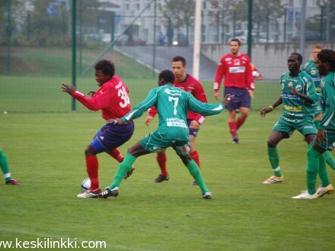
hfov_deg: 6.5
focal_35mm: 304
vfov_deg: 4.9
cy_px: 125
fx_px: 2937
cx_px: 153
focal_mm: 185
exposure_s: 1/125
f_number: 5.6
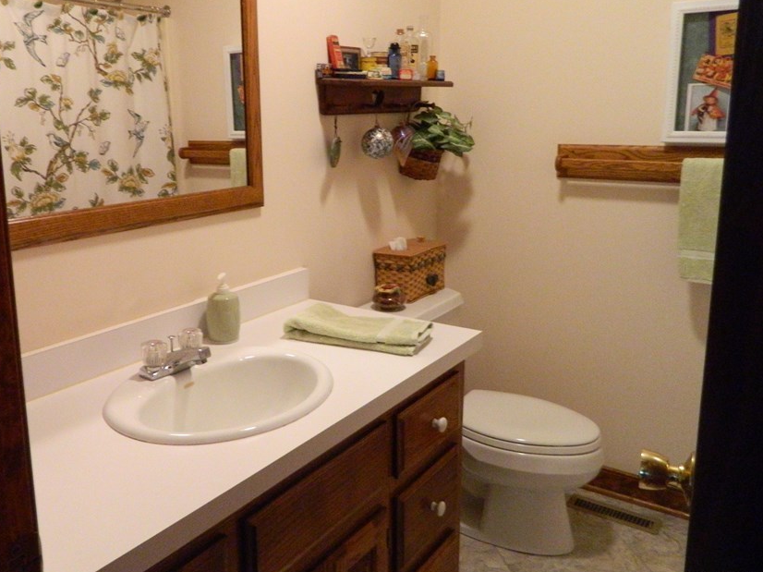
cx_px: 311
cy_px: 246
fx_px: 683
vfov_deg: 45.3
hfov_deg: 58.0
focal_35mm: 31
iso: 560
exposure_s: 1/10
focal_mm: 4.5
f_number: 3.1
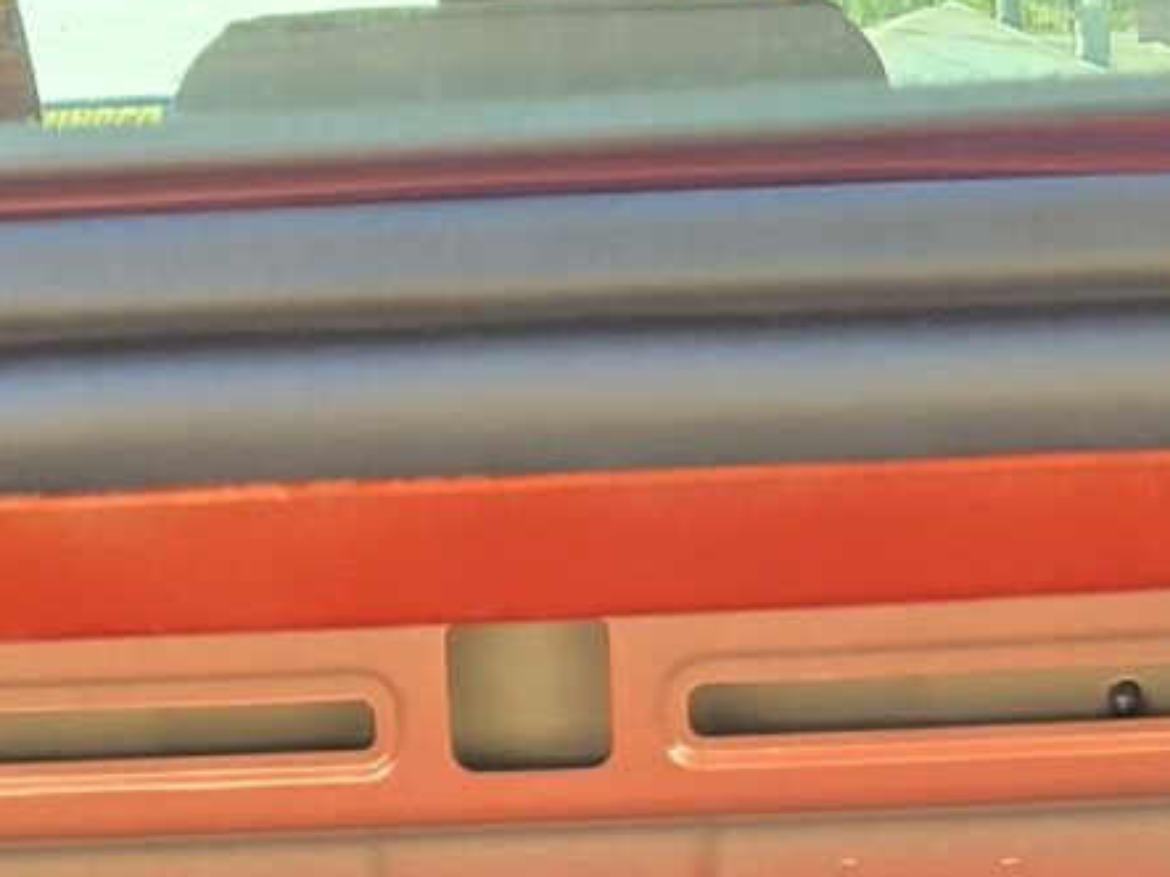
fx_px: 4494
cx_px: 399
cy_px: 2124
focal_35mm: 133
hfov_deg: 14.8
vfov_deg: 9.8
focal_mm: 5.4
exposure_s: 1/180
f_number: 1.8
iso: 125
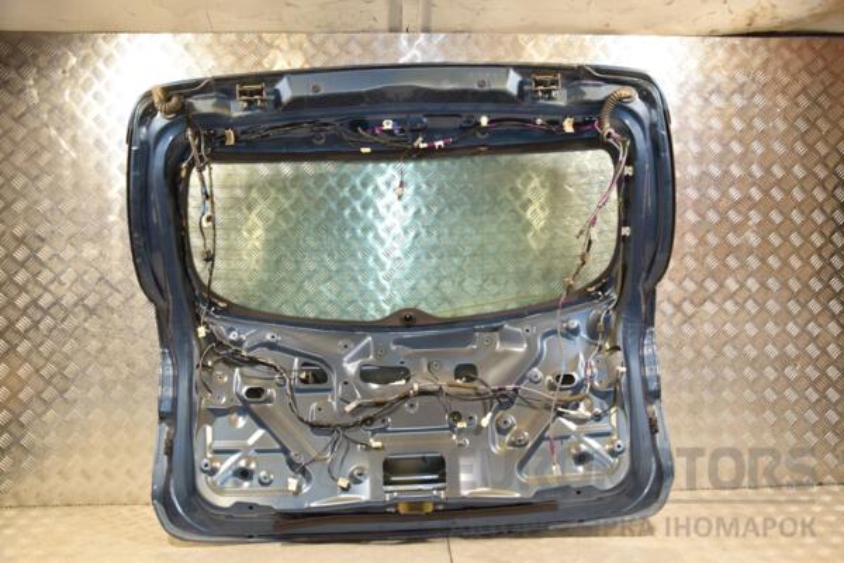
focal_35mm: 33
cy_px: 282
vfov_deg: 40.0
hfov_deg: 57.2
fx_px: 774
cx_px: 422
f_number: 5
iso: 800
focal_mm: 22
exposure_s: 1/160
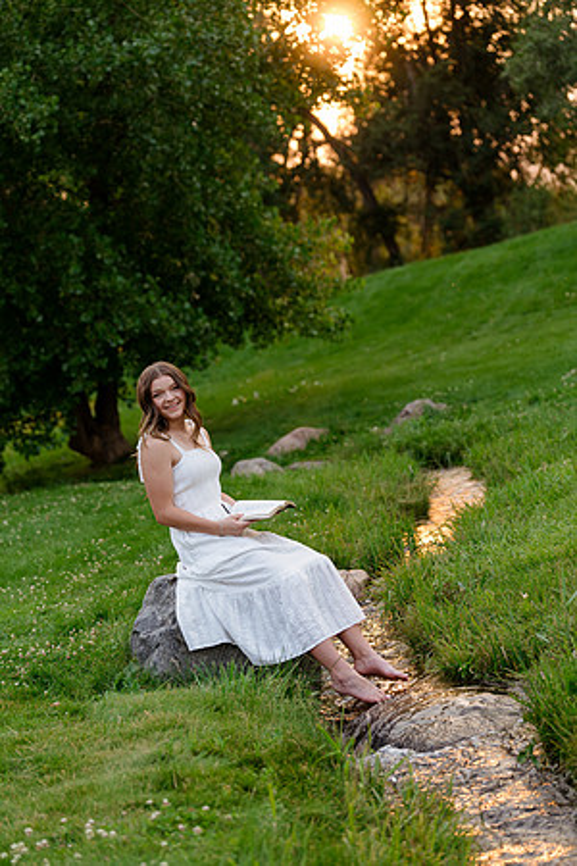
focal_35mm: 85
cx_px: 288
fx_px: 2043
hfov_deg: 16.1
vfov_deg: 23.9
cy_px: 433
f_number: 3.2
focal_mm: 85
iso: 400
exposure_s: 1/320
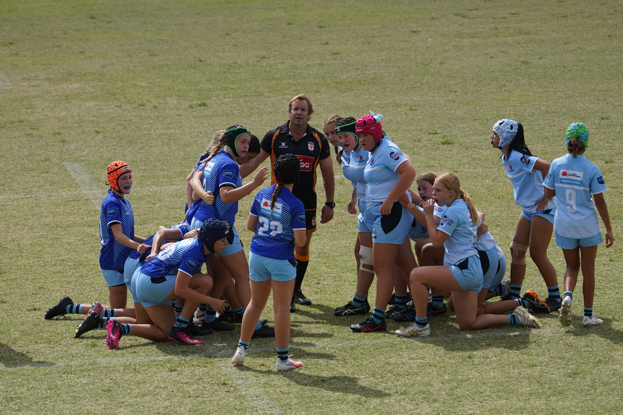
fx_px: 3807
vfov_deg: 6.2
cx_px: 312
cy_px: 208
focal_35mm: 220
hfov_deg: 9.4
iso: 100
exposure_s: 1/1000
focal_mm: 147
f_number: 4.5
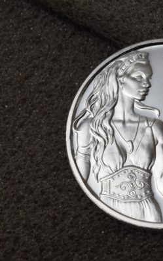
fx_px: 900
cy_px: 130
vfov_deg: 16.5
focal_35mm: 127
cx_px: 170
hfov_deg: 10.2
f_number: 22
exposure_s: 1/25
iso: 640
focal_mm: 55
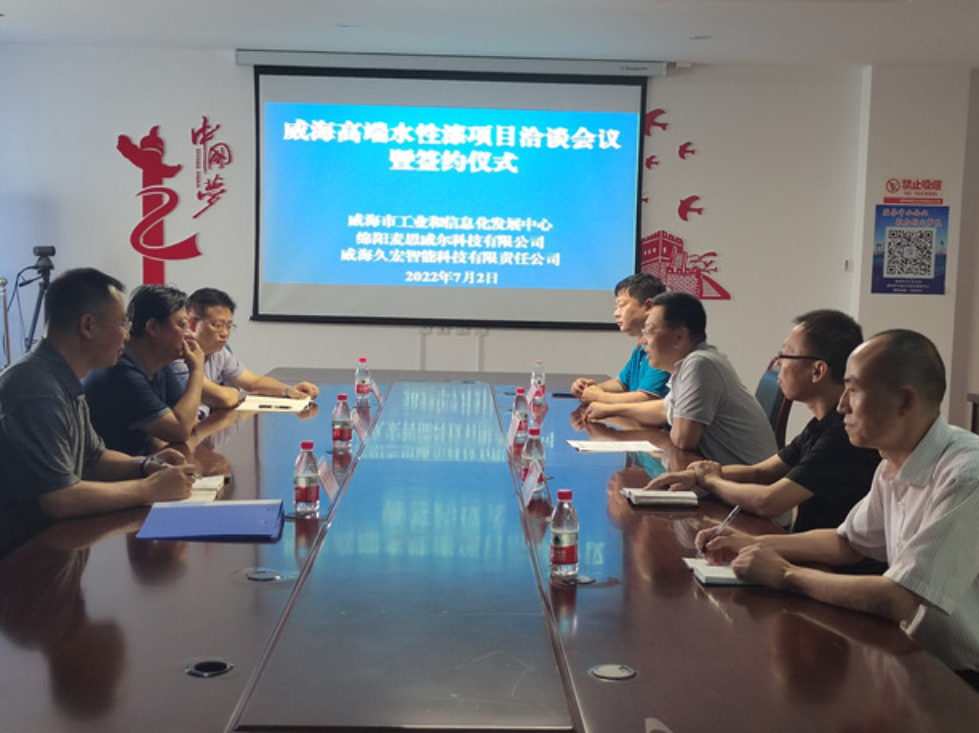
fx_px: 1300
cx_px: 509
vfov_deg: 31.5
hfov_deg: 41.3
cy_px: 389
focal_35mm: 46
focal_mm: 5.52
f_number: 1.9
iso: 1241
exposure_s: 1/100
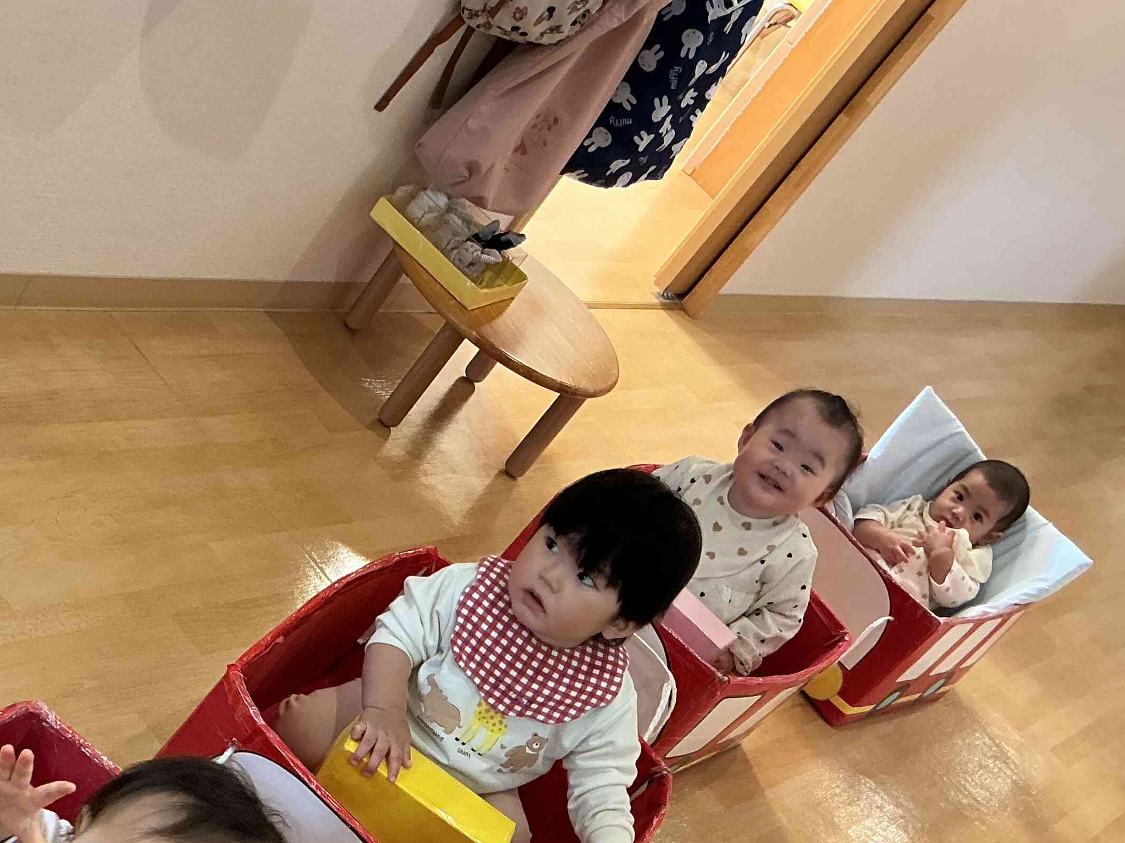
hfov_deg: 33.8
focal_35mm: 55
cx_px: 215
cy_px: 794
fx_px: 1787
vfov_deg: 25.5
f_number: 1.8
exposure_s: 1/50
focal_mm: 3
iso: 100
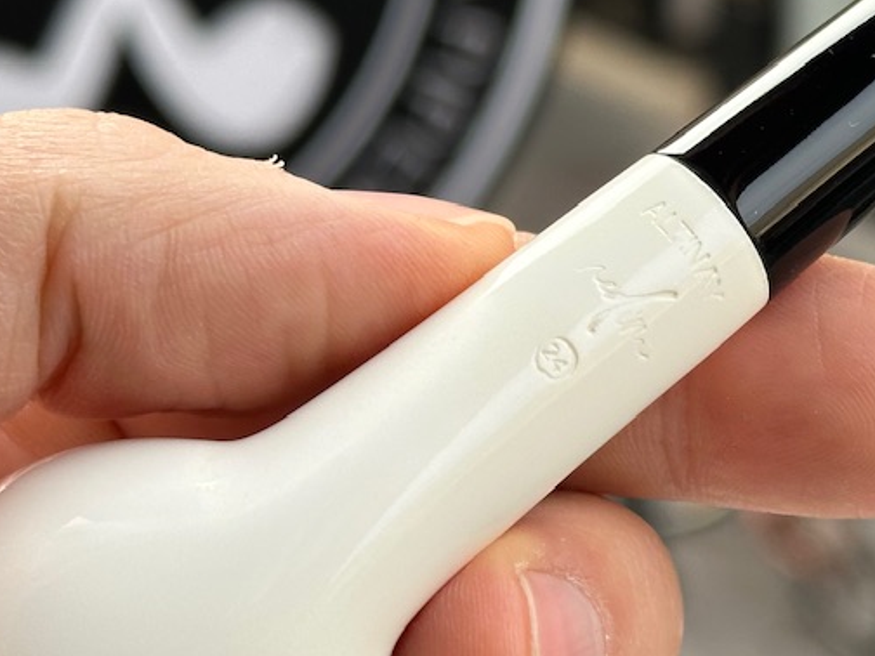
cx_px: 670
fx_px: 3084
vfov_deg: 12.1
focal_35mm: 122
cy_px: 269
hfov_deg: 16.1
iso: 64
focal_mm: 6.86
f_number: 1.78
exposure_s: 1/623
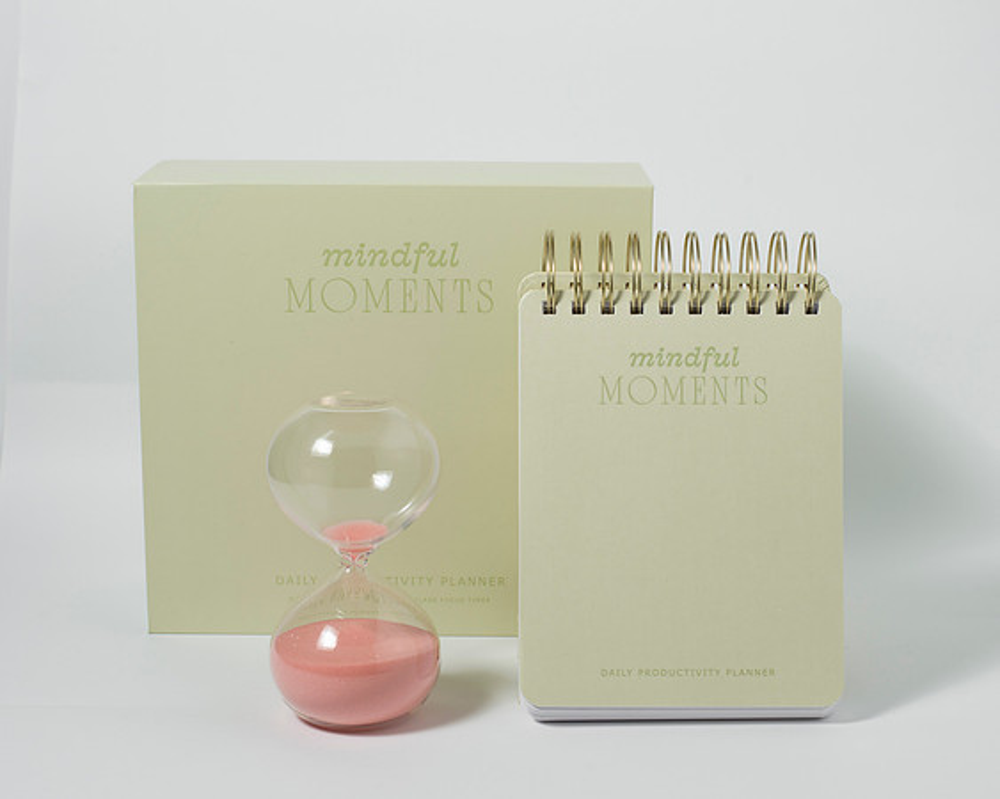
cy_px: 451
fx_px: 1948
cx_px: 518
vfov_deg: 23.2
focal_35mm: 66
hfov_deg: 28.8
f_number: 9
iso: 200
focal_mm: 50
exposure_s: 1/200
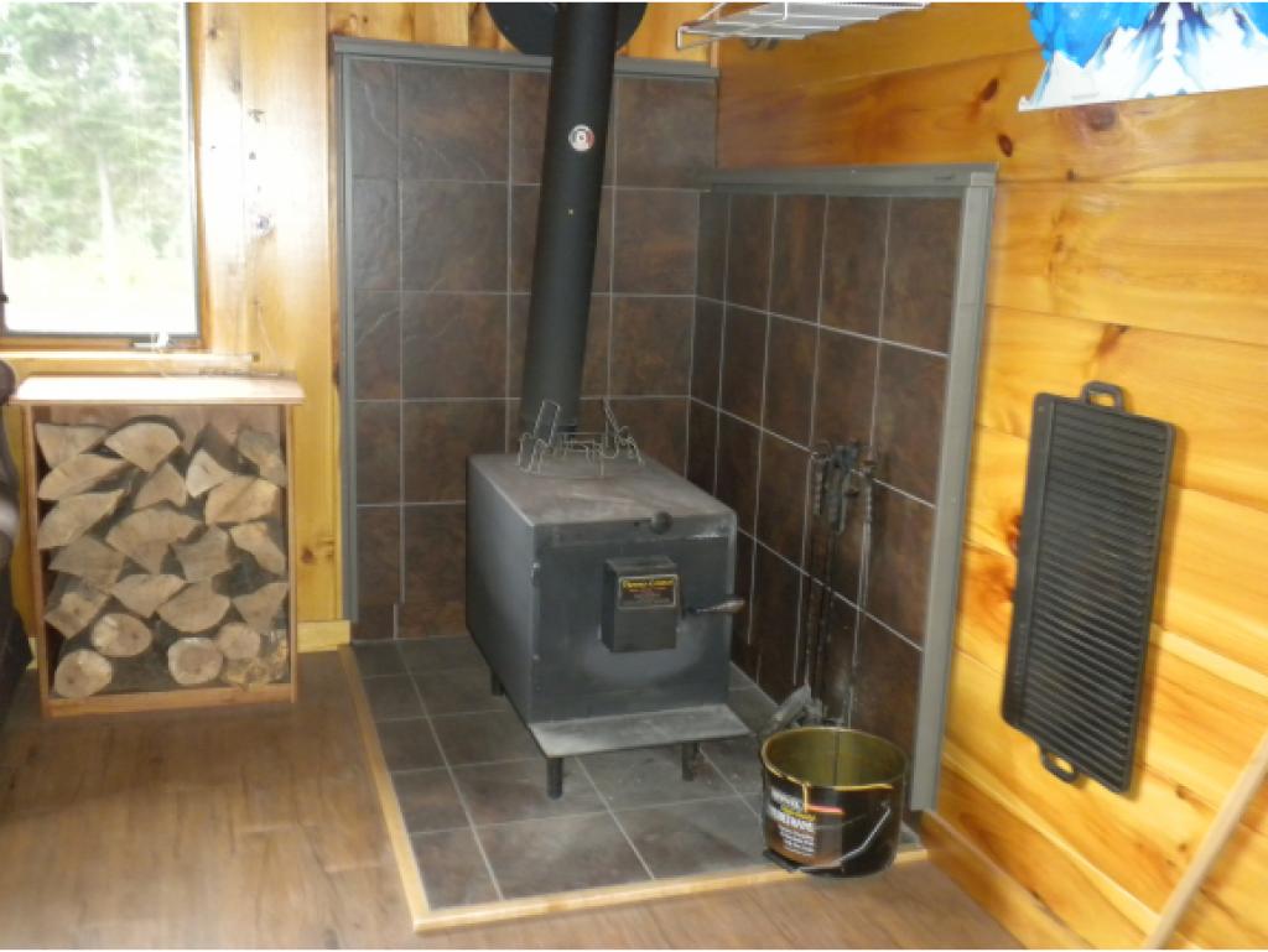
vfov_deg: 38.7
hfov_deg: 50.1
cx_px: 634
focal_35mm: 37
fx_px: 1356
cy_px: 476
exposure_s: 1/30
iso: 400
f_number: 3.5
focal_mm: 6.6
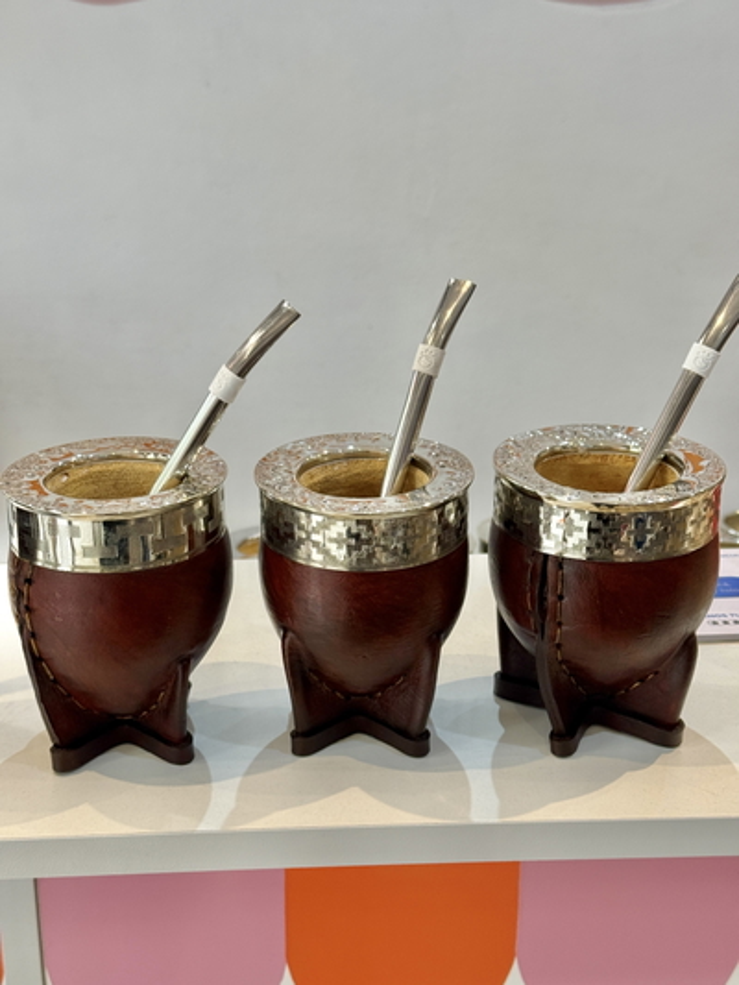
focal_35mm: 48
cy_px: 492
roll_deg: -0.3
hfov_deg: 30.3
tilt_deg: -19.4
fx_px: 1366
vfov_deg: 39.6
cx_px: 370
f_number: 1.78
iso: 125
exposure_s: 1/100
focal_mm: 6.76
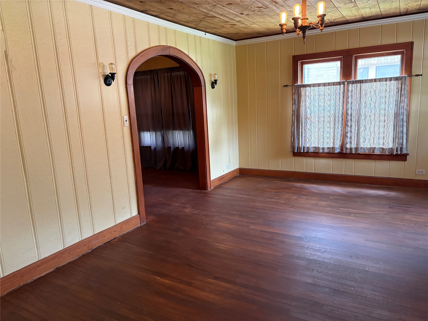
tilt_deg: -10.1
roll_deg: +3.0
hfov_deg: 67.3
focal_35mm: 26
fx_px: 321
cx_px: 214
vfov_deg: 53.1
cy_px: 160
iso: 320
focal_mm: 5.96
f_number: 1.6
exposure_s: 1/60
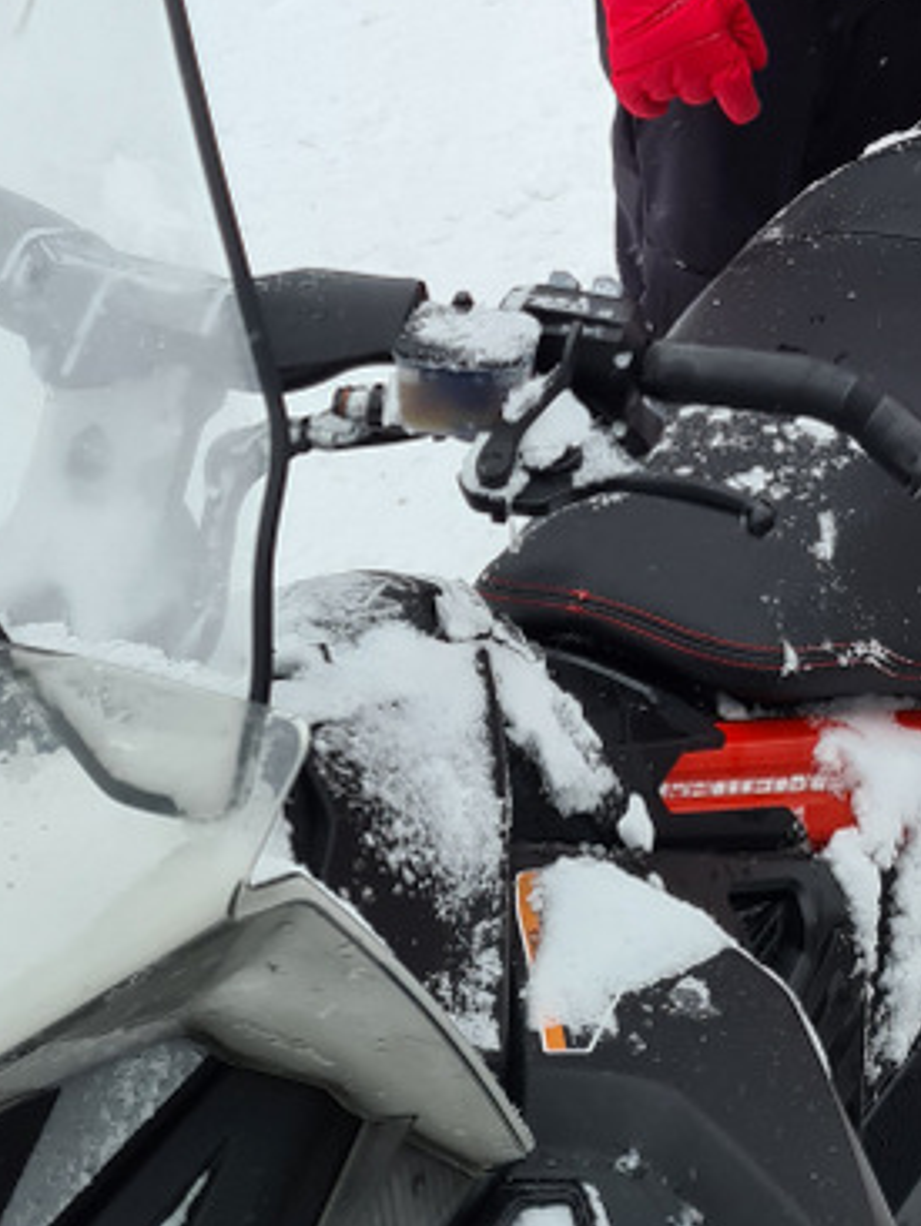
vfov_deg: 24.9
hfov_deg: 20.1
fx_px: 2516
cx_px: 938
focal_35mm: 71
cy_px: -221
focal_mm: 5.4
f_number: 1.8
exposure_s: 1/396
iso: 50
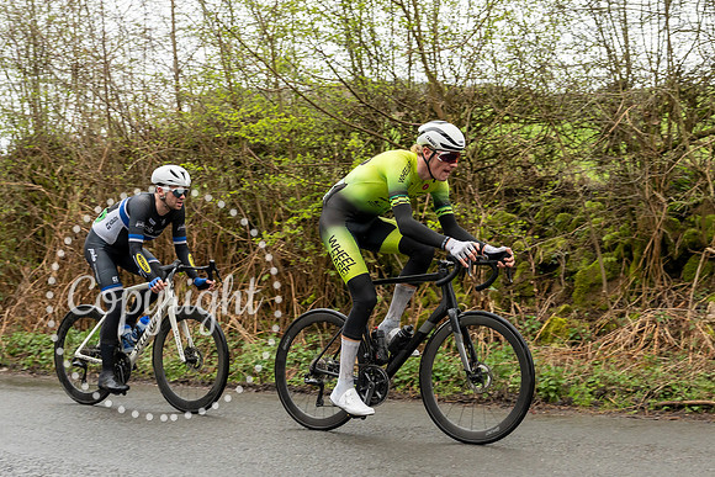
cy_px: 274
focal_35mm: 56
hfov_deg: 35.4
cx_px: 451
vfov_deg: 24.1
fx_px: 1114
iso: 800
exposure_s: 1/800
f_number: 4
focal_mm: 33
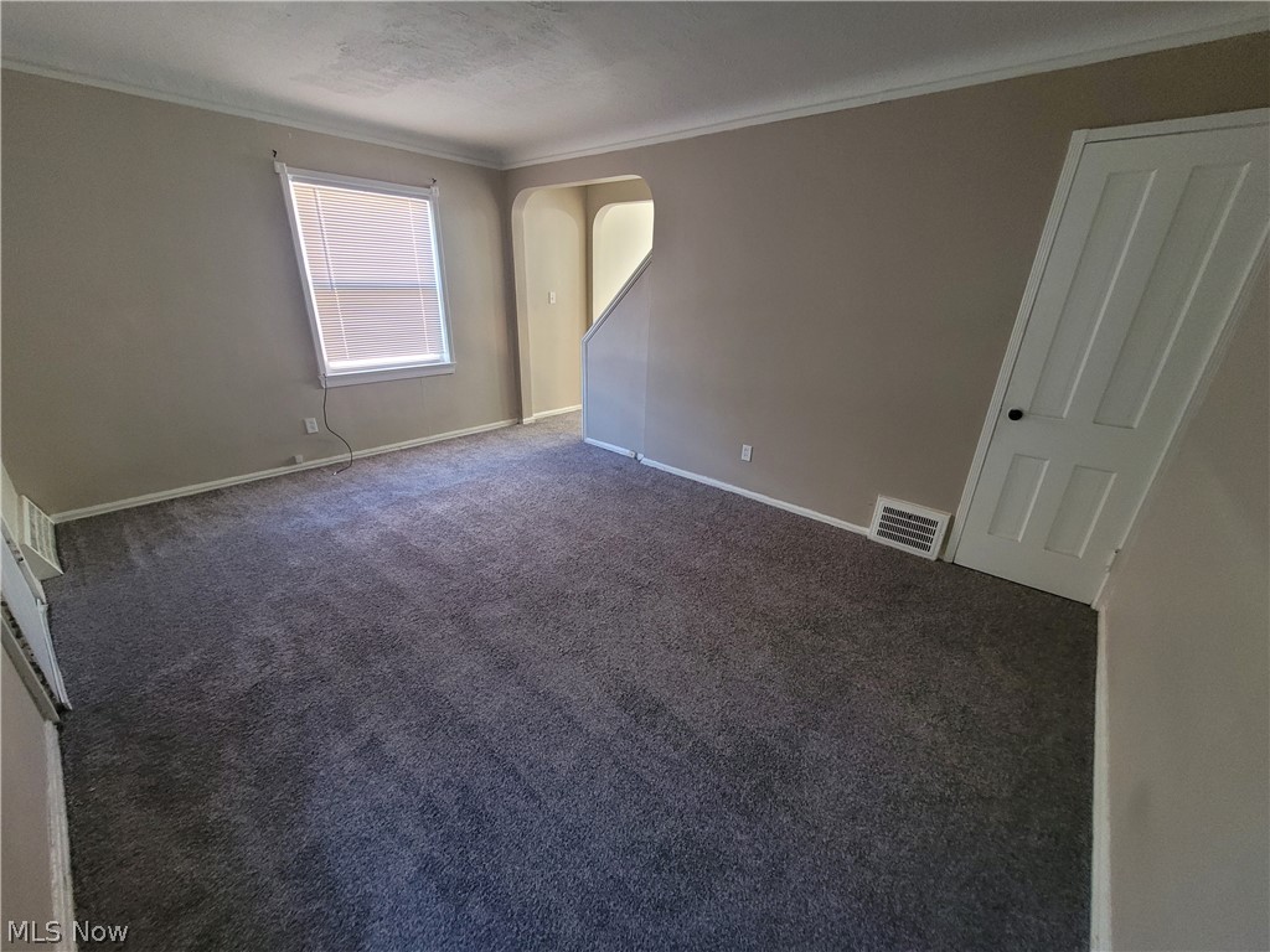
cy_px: 476
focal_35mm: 13
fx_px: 477
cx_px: 635
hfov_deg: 106.2
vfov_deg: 89.9
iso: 320
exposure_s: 1/29
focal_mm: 1.74
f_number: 2.2
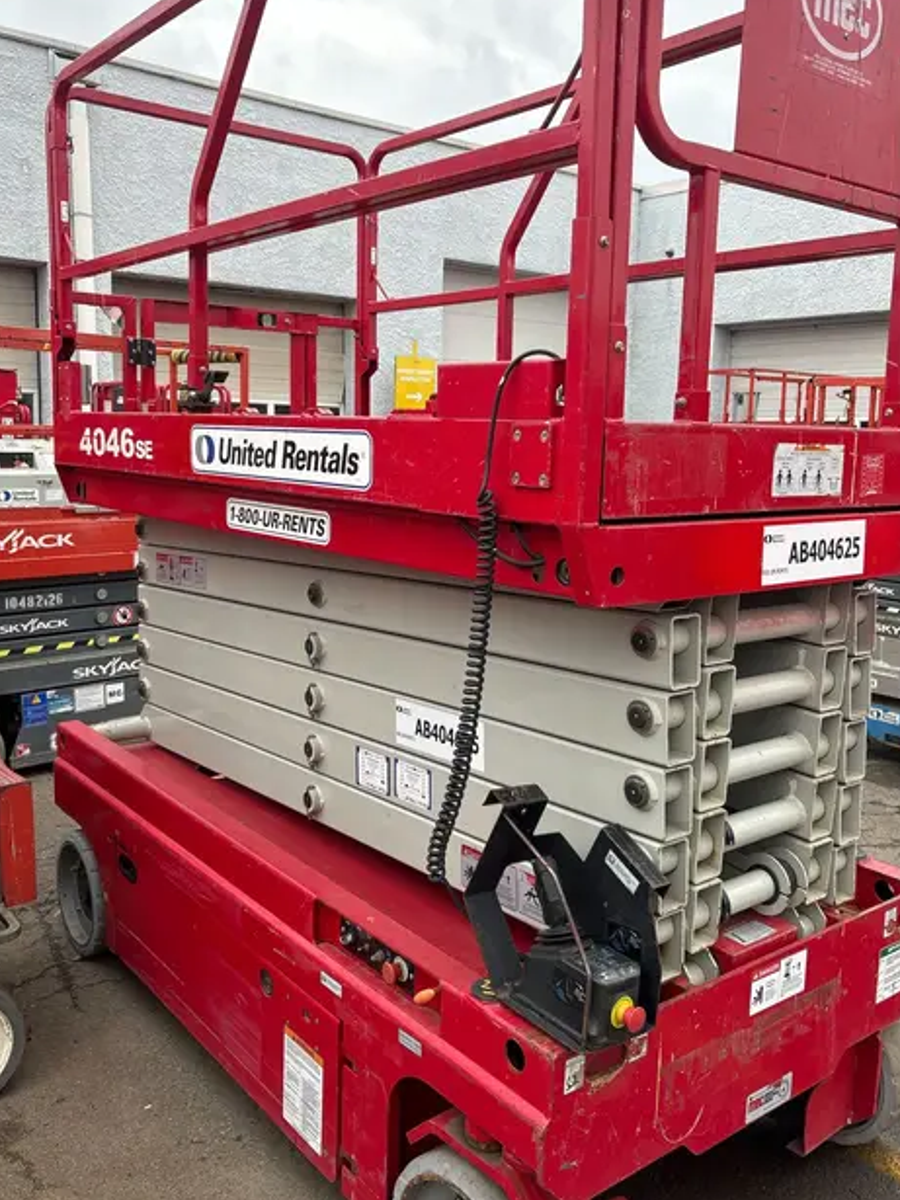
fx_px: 1075
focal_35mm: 31
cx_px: 459
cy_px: 592
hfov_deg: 45.4
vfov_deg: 58.4
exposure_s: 1/217
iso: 40
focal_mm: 5.96
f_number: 1.6
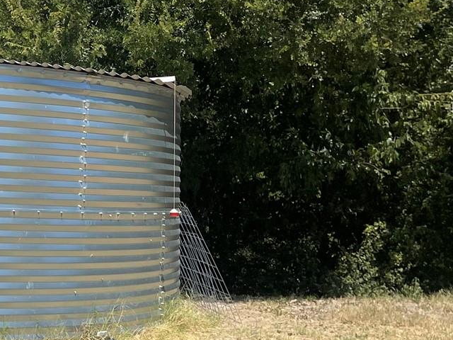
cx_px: -170
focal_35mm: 80
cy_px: 116
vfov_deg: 18.4
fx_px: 1047
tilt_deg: +3.6
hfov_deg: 21.5
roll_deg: -1.6
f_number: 1.6
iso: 32
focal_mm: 5.1
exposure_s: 1/4717
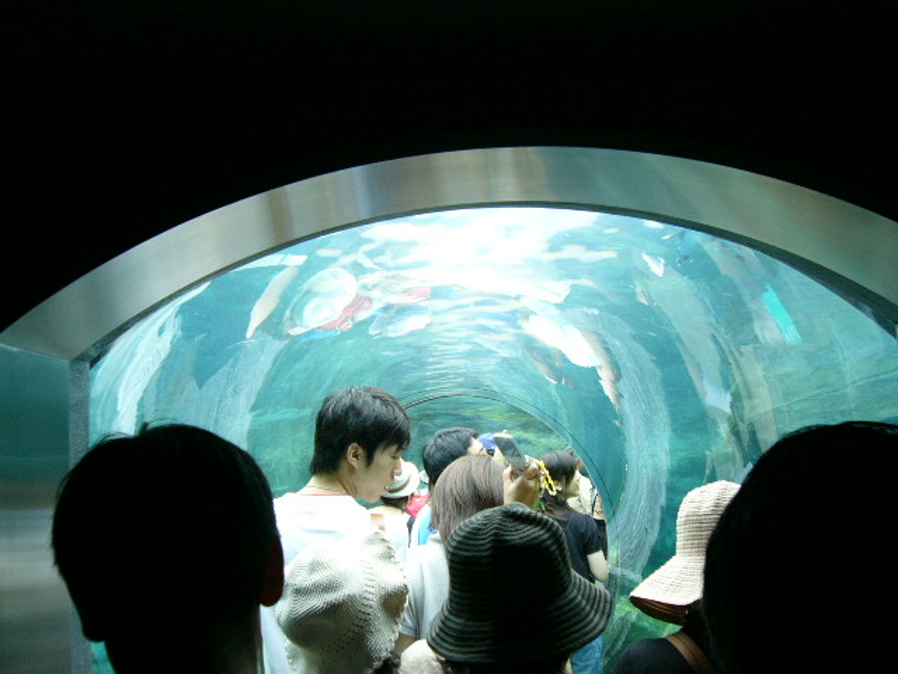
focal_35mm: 35
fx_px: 908
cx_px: 449
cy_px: 337
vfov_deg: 40.7
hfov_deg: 52.6
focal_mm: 5.8
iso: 100
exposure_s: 1/125
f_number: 2.8
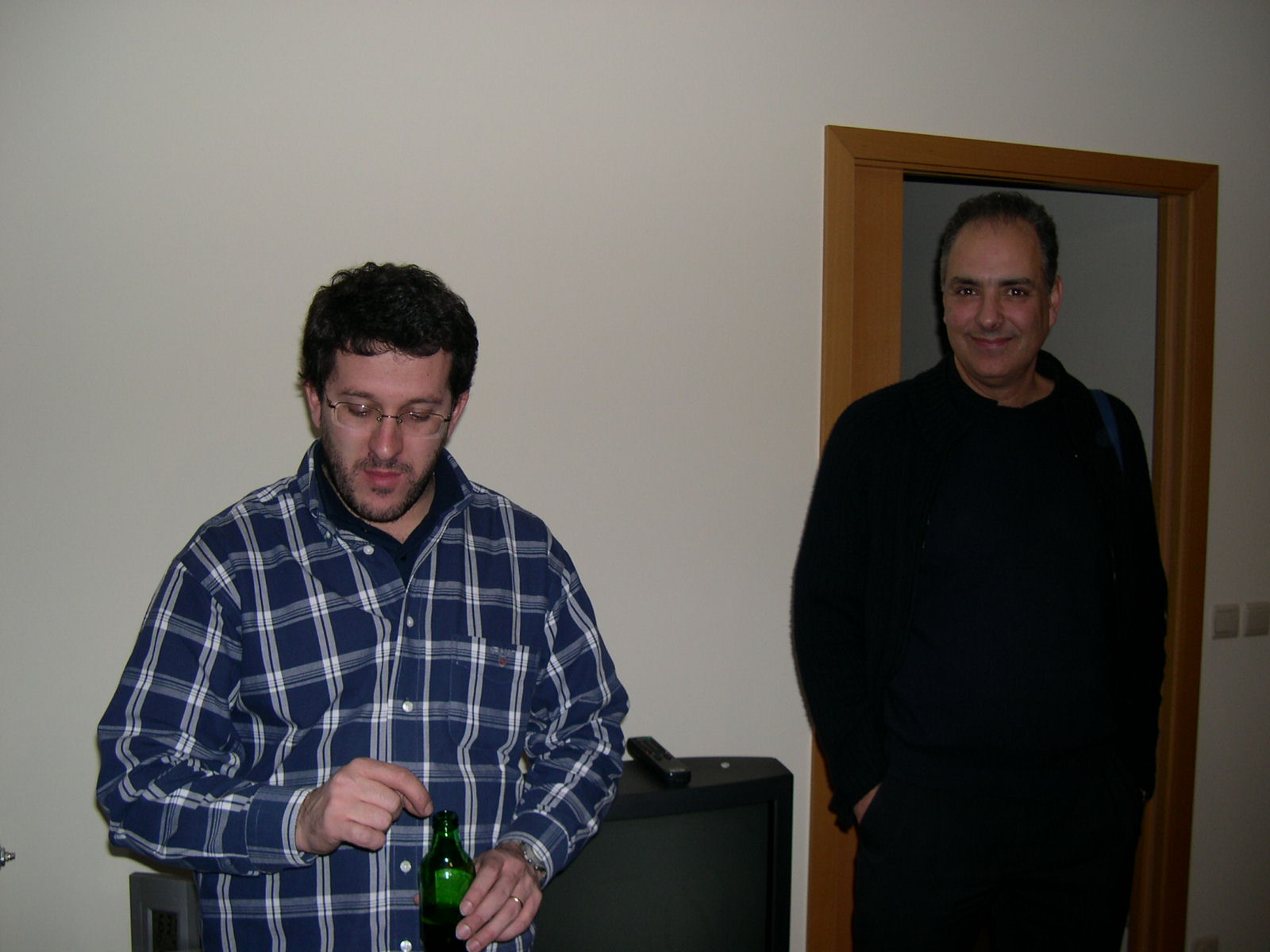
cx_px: 635
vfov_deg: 37.7
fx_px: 1394
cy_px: 476
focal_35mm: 38
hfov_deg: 49.0
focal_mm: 8
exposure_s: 1/60
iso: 100
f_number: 2.8
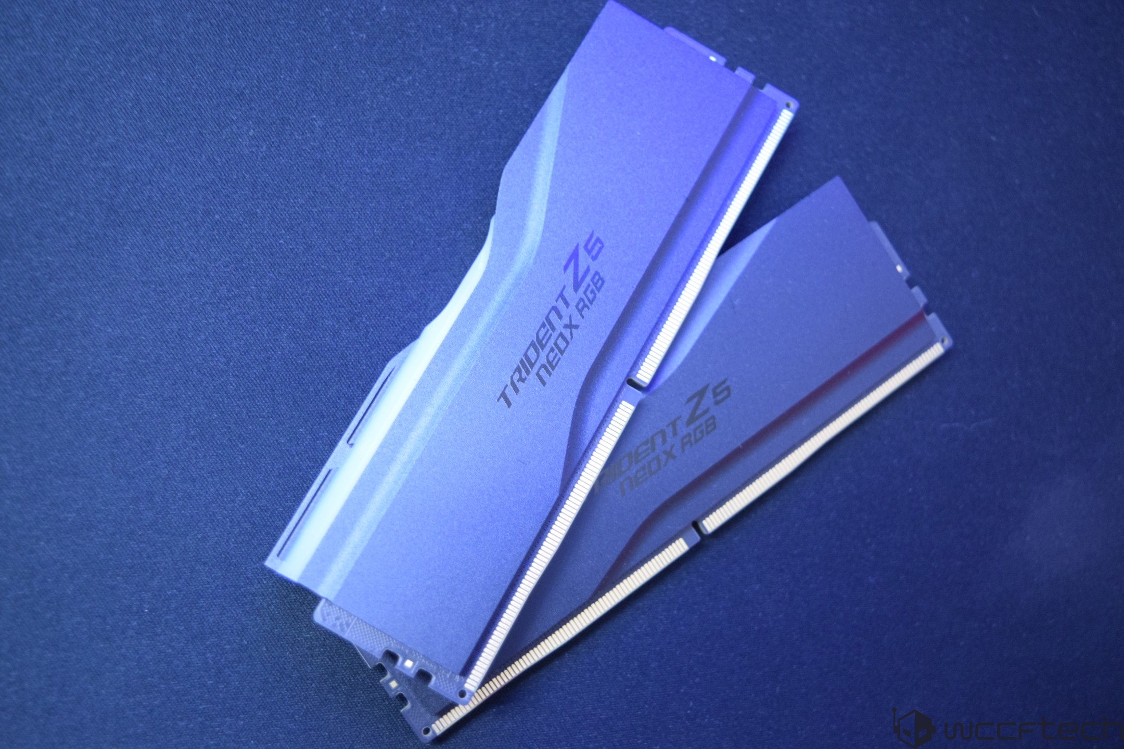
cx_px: 562
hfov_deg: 45.0
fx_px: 1358
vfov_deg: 30.8
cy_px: 374
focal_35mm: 44
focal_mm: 29
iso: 1600
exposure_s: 1/8
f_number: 4.2
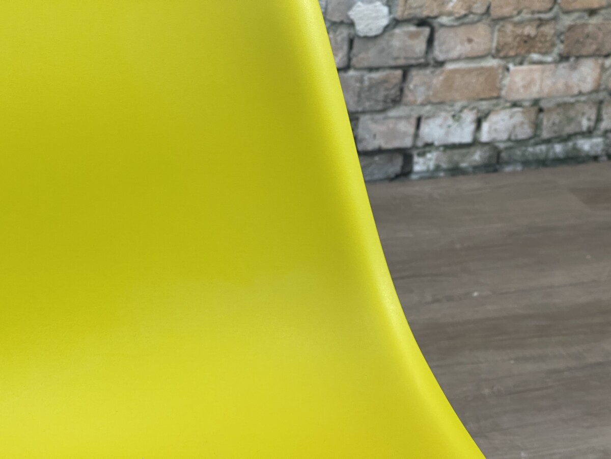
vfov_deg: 22.9
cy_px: 230
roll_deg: -2.9
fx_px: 1130
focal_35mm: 64
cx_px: 306
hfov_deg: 30.3
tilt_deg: -31.2
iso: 100
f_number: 2.2
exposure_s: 1/50
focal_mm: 7.5
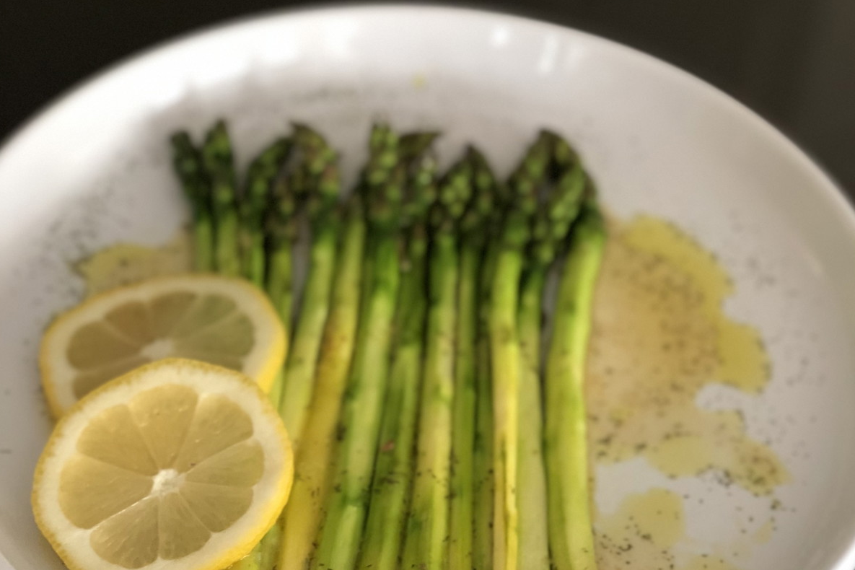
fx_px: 1734
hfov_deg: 27.7
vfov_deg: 18.5
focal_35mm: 73
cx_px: 428
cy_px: 447
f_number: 2.4
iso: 160
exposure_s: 1/17
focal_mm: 6
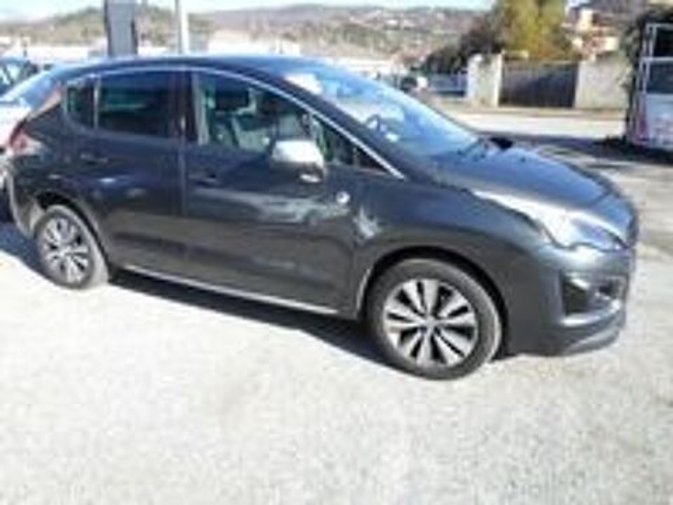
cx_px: 336
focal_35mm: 25
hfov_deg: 69.4
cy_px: 252
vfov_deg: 54.9
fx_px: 486
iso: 80
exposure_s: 1/750
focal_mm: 4.5
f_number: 2.5
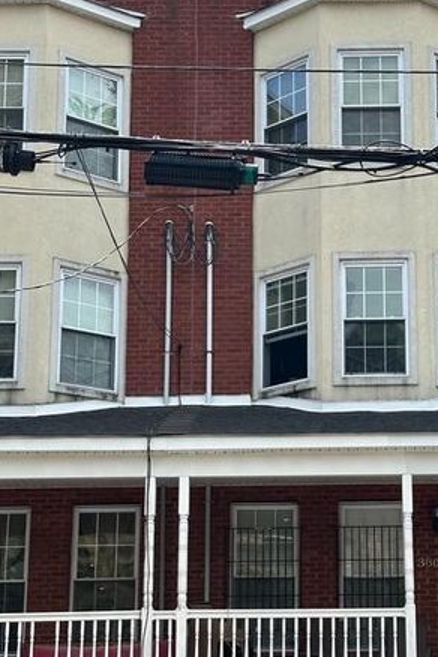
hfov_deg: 17.8
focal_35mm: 76
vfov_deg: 26.6
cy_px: 412
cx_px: 326
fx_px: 1387
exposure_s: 1/1639
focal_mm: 6.86
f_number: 1.78
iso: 64
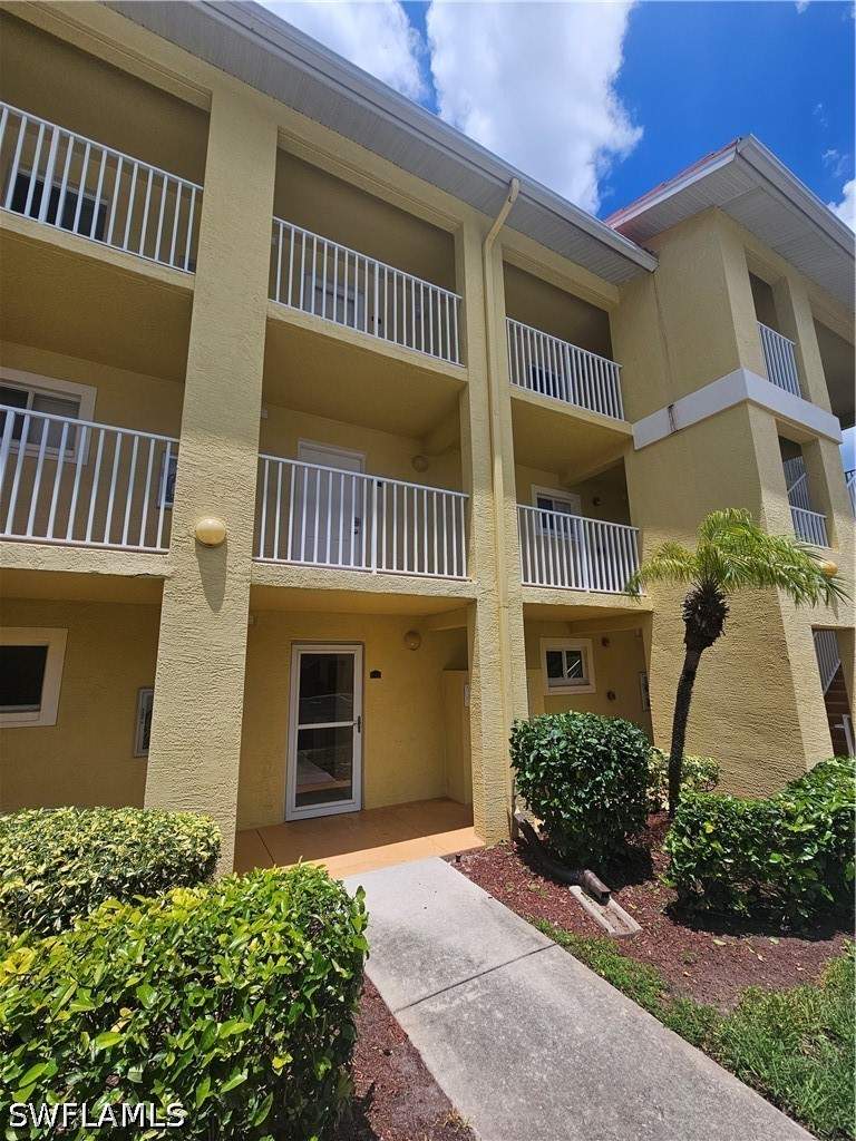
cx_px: 428
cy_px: 570
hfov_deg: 89.9
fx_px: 429
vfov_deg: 106.2
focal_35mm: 13
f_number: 2.2
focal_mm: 2.2
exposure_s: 1/3084
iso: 50
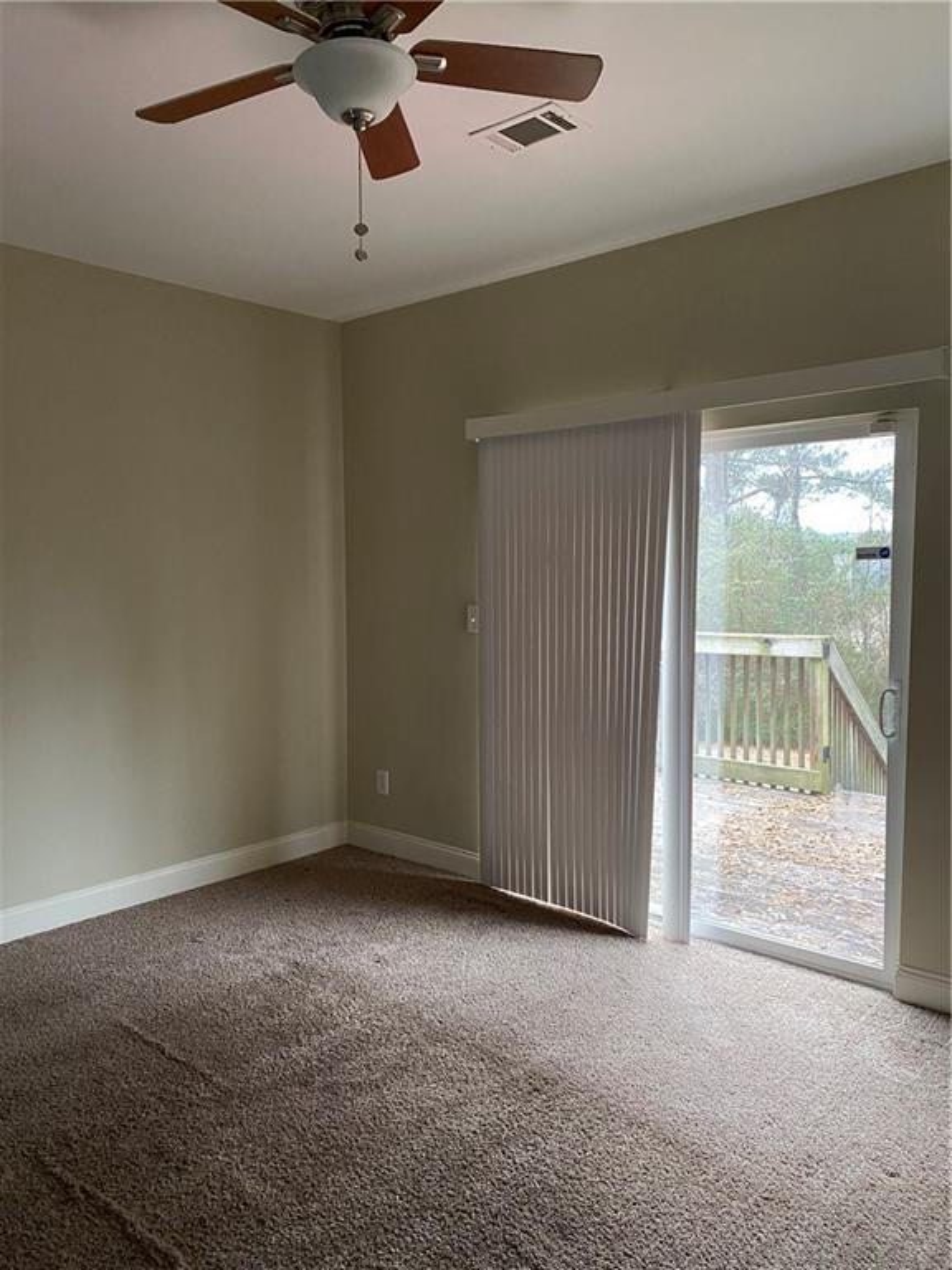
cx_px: 476
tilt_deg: -4.2
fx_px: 953
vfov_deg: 67.3
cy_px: 635
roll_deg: +0.6
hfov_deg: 53.1
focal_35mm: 26
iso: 160
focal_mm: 4.25
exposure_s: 1/60
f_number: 1.8
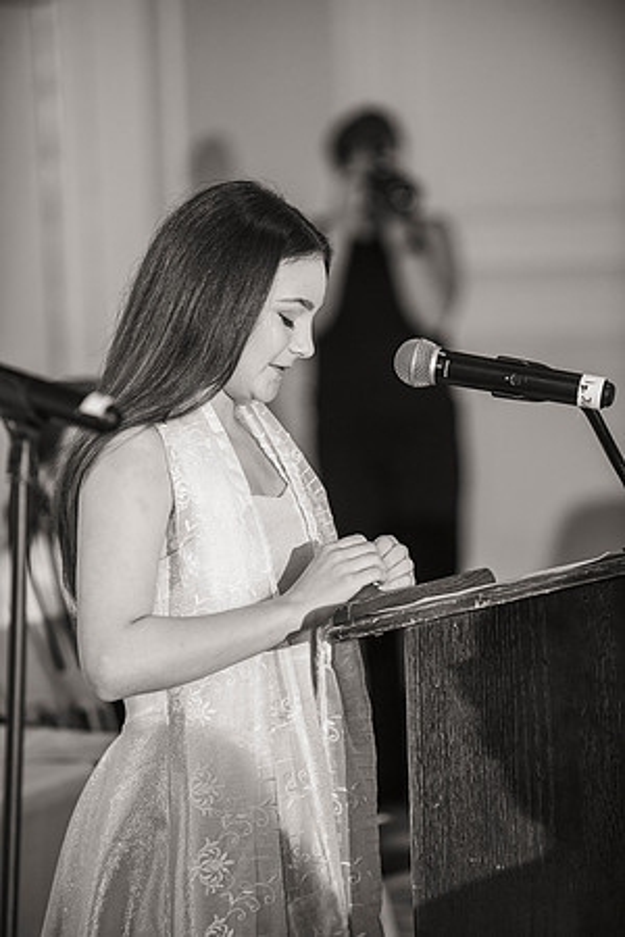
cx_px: 312
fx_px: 4948
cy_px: 468
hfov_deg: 7.2
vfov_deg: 10.8
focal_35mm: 190
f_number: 3.5
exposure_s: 1/125
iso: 800
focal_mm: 190
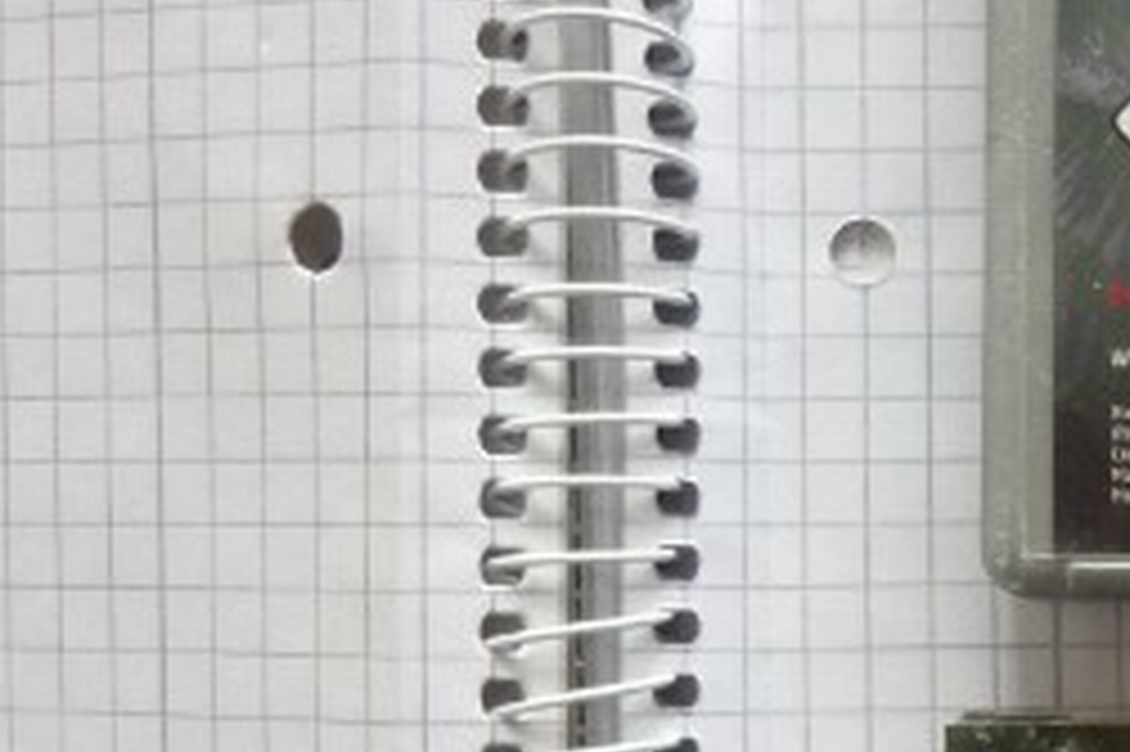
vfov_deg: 16.3
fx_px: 2603
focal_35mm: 83
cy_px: 594
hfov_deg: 21.9
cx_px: 1499
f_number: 3.3
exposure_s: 1/30
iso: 250
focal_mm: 4.5
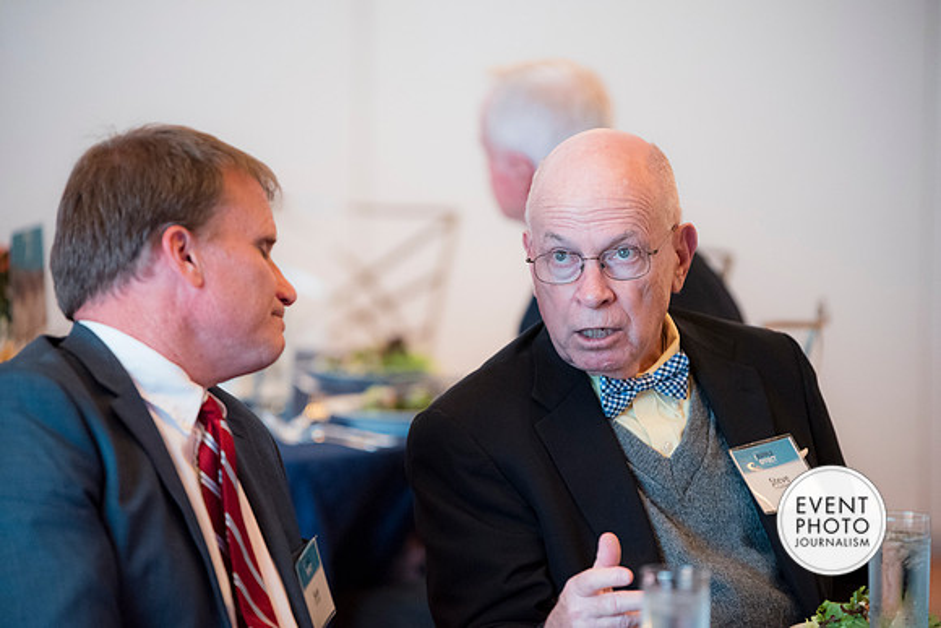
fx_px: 5229
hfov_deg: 10.3
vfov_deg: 6.9
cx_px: 470
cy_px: 314
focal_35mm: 200
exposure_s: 1/60
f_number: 2.8
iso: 6400
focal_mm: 200
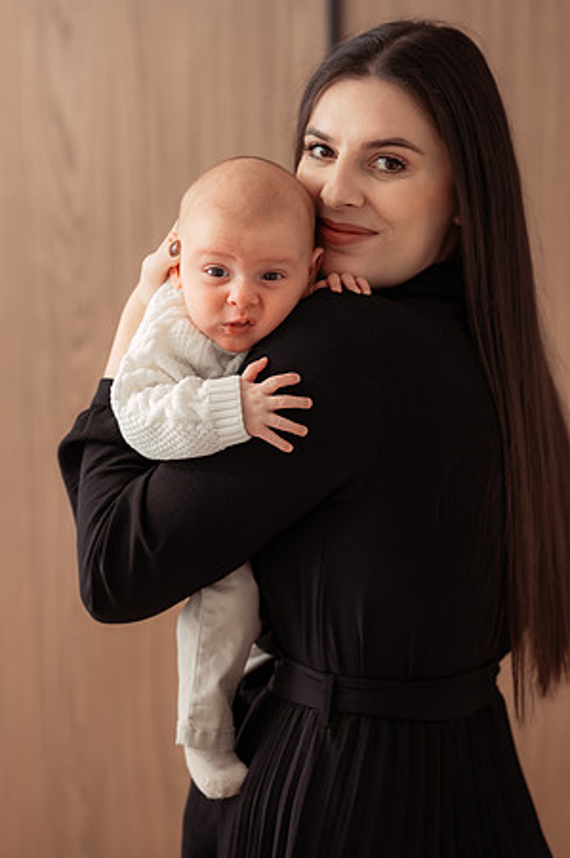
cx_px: 285
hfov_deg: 16.0
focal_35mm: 85
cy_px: 429
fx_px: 2023
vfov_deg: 23.9
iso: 2500
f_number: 3.2
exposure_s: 1/160
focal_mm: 85
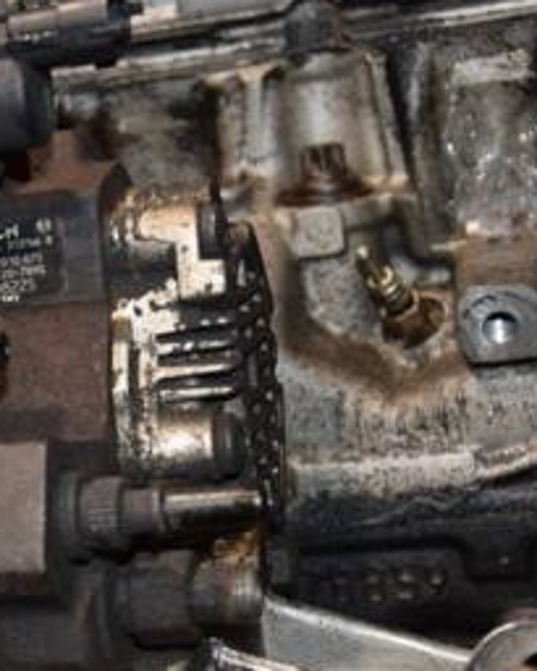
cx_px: -110
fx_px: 2224
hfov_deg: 13.4
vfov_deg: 17.1
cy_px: 406
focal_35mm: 112
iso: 800
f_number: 5
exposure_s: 1/60
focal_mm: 34
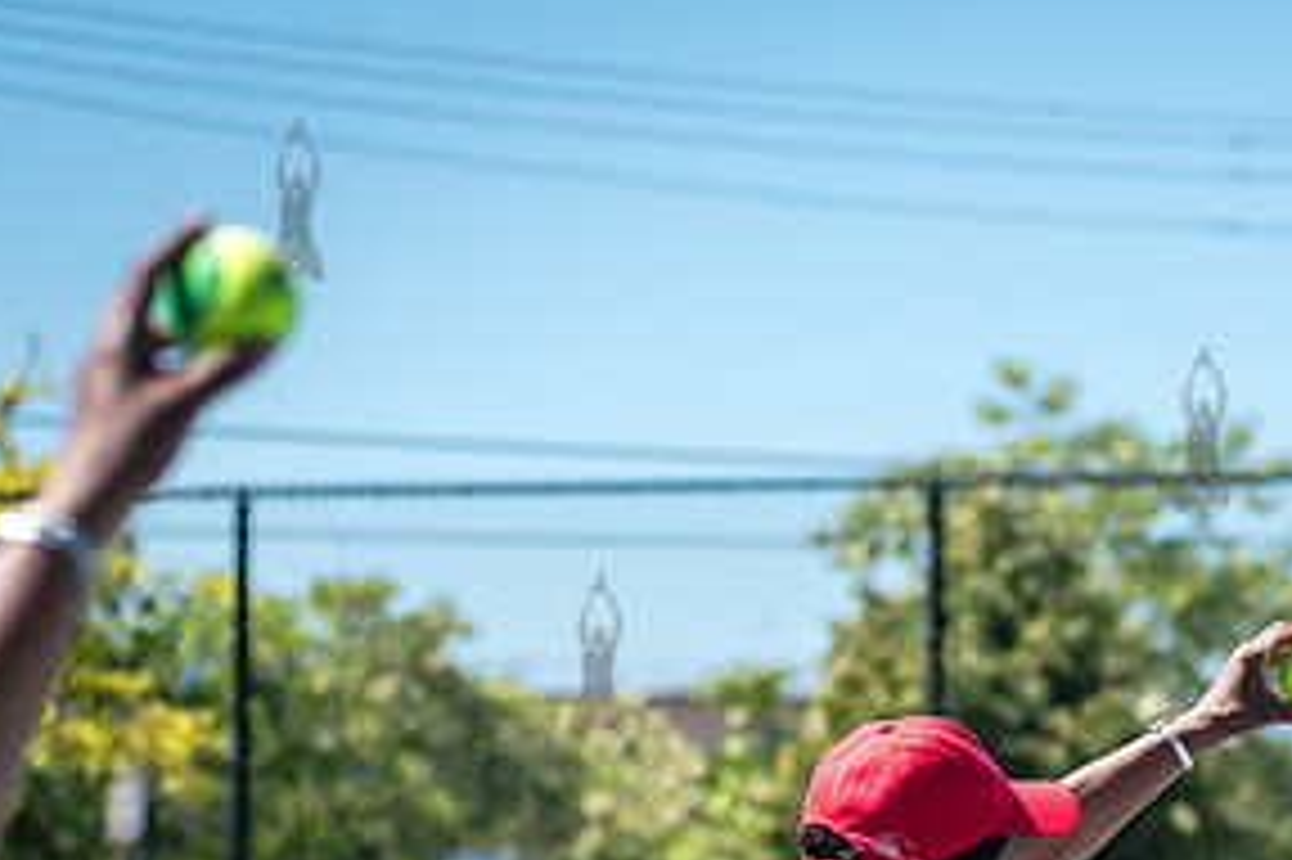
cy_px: 756
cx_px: 1332
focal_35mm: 193
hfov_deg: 10.6
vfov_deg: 7.1
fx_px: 6922
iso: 200
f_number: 3.5
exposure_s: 1/2000
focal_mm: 80
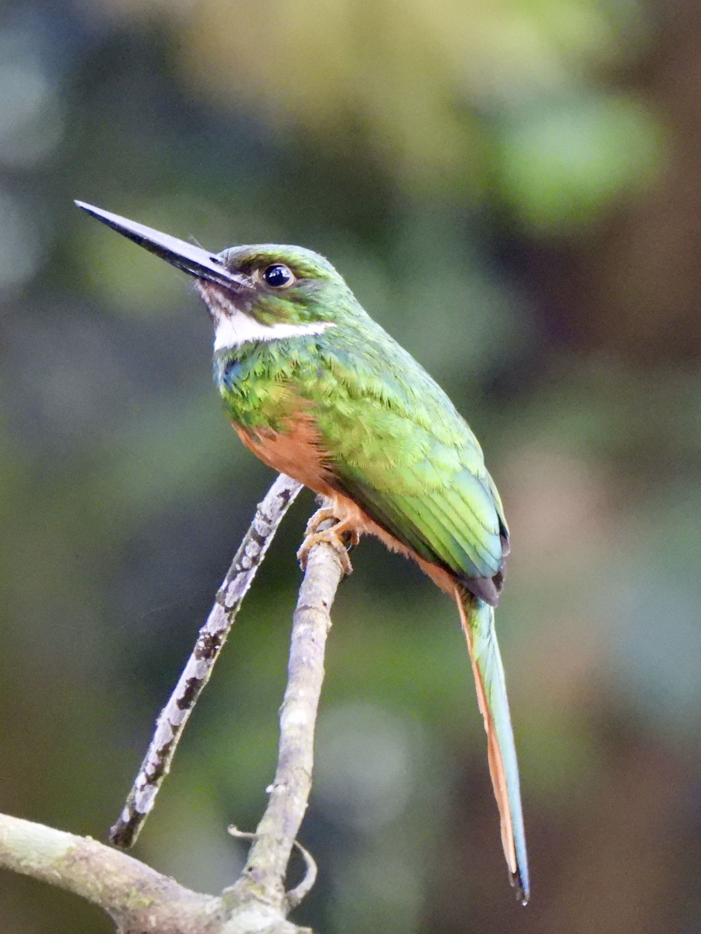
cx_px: 314
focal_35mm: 1601
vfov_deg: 1.2
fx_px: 43234
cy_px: 467
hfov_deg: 0.9
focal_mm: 214
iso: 1600
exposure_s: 1/30
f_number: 6.3
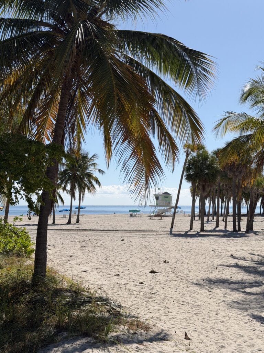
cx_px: 132
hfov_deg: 30.3
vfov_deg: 39.7
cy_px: 176
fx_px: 488
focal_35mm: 48
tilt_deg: +3.2
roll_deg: -0.3
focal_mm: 6.76
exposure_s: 1/9901
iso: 80
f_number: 1.78
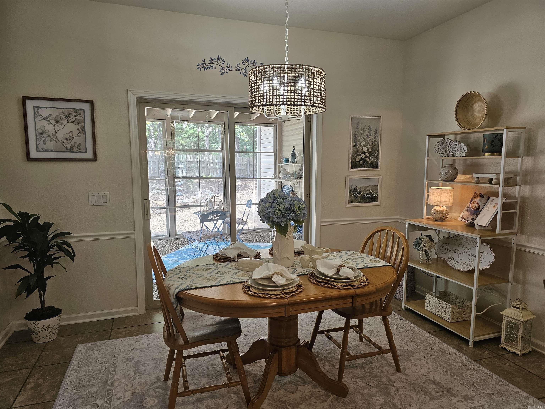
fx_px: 362
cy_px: 204
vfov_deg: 58.9
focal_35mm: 23
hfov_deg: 73.9
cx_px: 272
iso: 125
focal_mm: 6.3
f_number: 1.7
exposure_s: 1/120
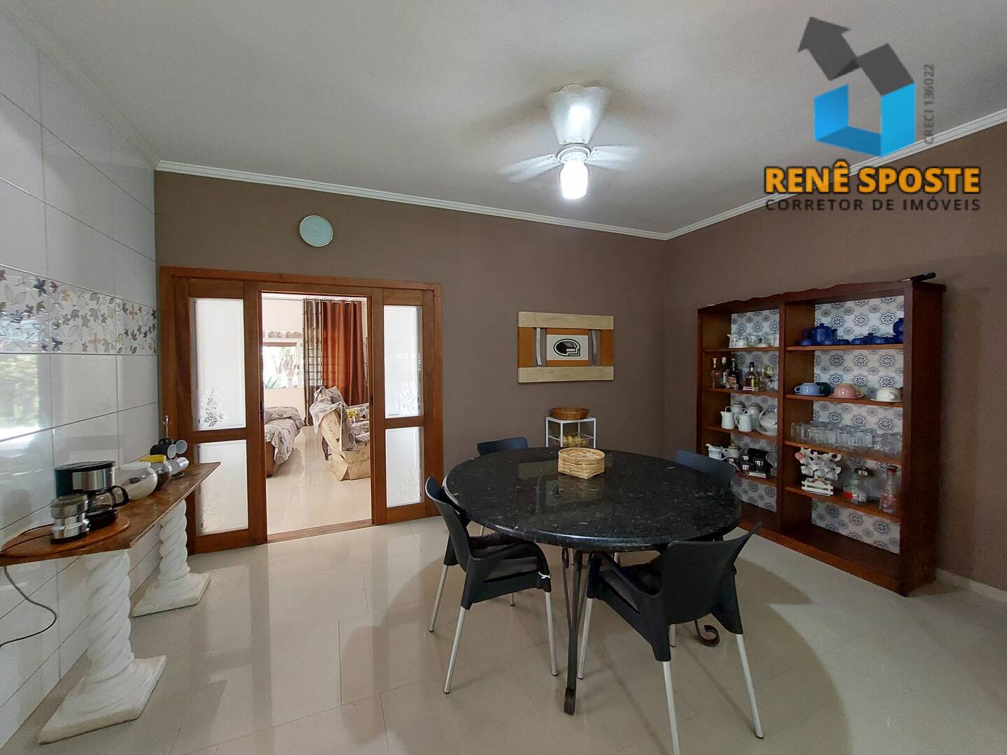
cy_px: 378
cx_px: 504
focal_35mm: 13
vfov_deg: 89.9
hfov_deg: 106.2
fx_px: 378
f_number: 2.2
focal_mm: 1.74
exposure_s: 1/40
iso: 400
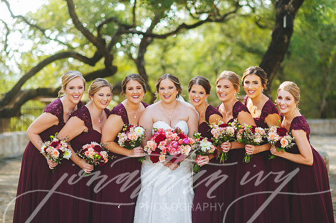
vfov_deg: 16.1
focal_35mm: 85
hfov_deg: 23.9
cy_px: 112
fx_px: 793
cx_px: 168
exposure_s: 1/250
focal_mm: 85
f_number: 2
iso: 160
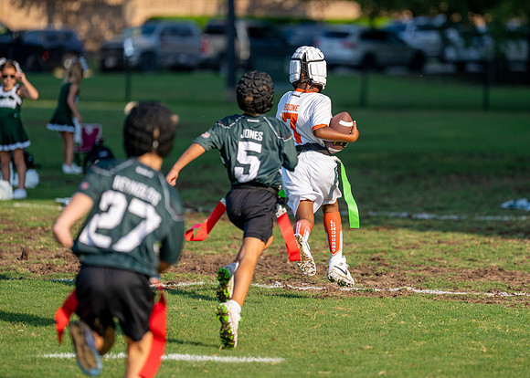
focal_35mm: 239
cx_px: 317
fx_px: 3603
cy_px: 168
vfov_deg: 6.0
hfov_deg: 8.4
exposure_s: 1/4000
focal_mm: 200
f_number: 2.8
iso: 320
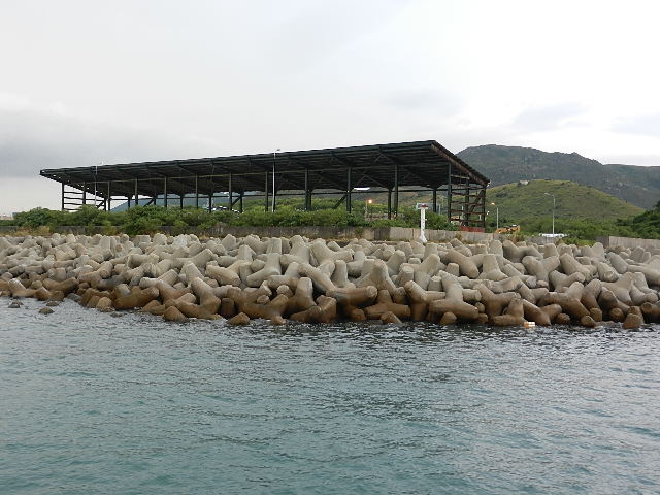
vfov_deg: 37.7
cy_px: 248
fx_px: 725
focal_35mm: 38
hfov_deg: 49.0
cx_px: 330
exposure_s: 1/100
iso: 160
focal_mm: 6.9
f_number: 4
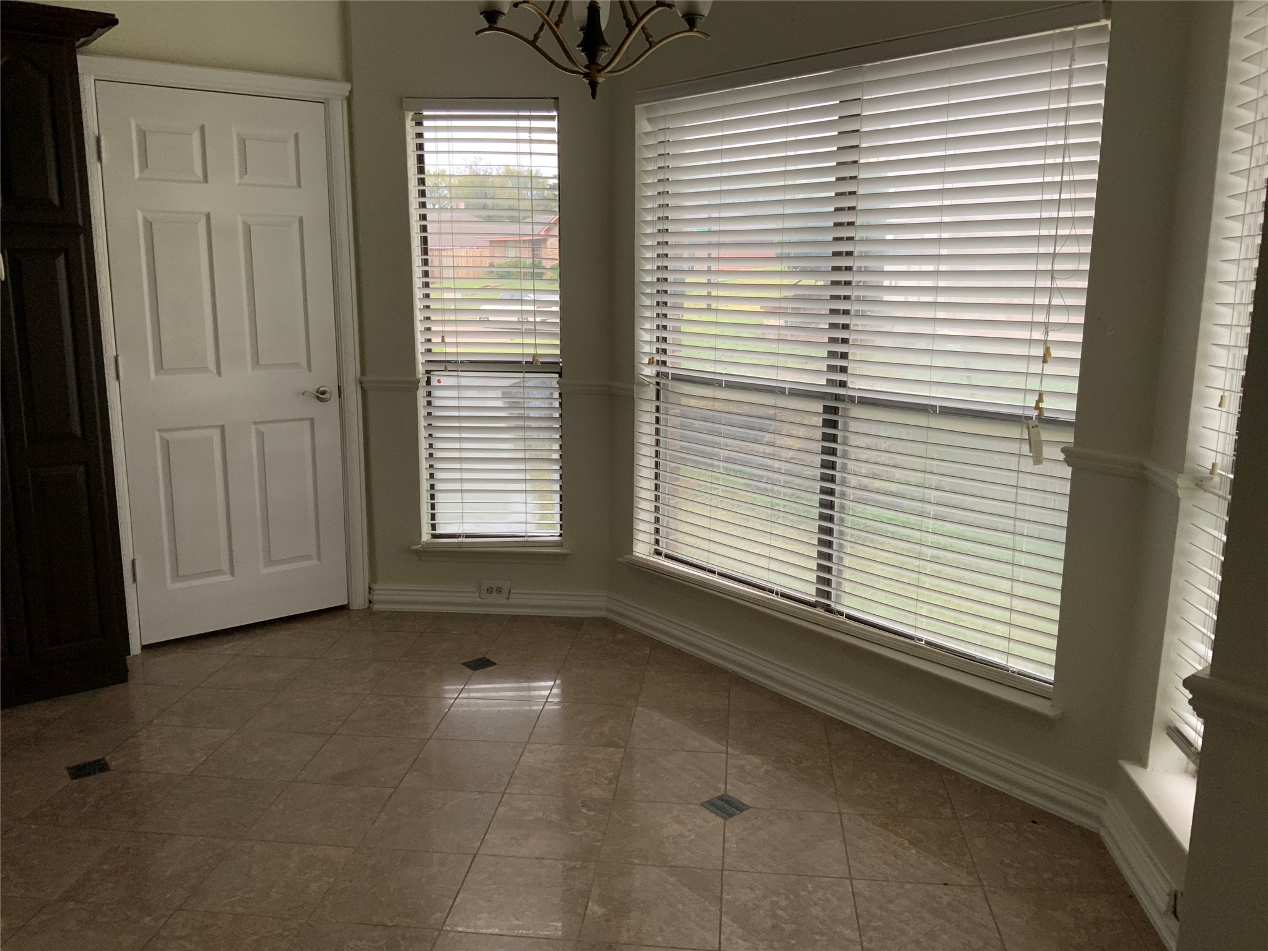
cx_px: 634
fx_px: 1062
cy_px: 476
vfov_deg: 48.2
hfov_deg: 61.7
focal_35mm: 29
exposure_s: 1/60
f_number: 1.8
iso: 80
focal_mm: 3
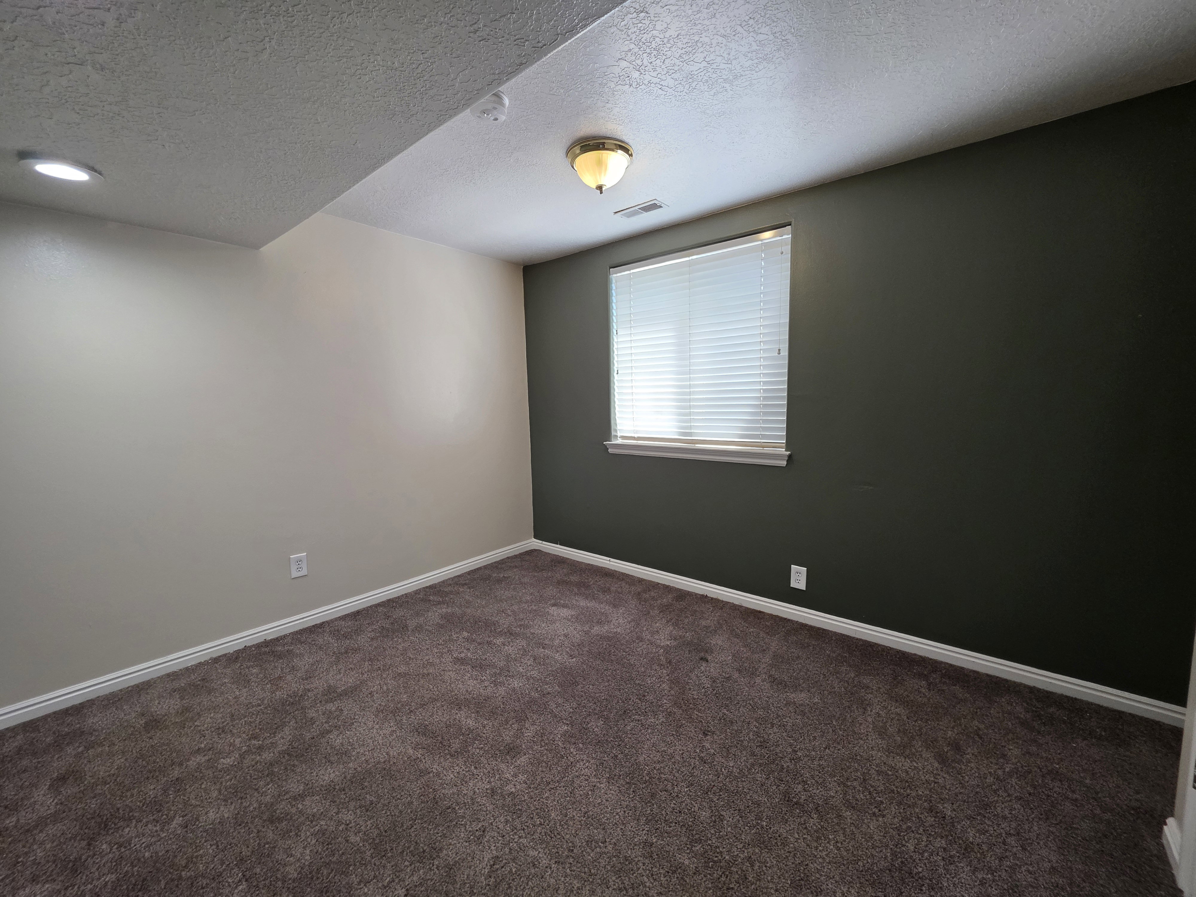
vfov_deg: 89.9
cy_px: 448
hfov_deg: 106.2
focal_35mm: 13
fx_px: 449
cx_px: 598
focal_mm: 2.2
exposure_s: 1/120
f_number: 1.9
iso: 200
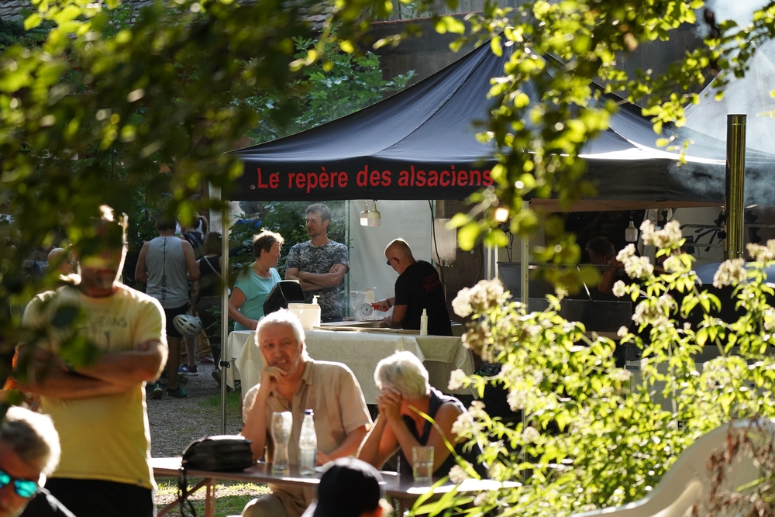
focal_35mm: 156
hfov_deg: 13.2
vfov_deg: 8.8
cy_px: 258
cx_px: 388
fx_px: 3359
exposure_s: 1/1600
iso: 2500
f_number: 5
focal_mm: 156
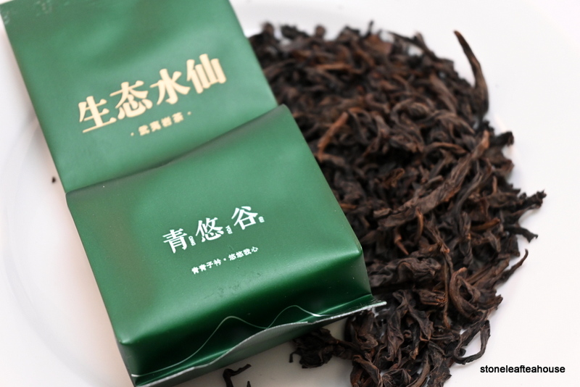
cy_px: 194
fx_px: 1209
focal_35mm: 75
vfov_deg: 18.2
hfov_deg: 27.0
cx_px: 290
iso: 1800
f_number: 6.3
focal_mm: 50
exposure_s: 1/125
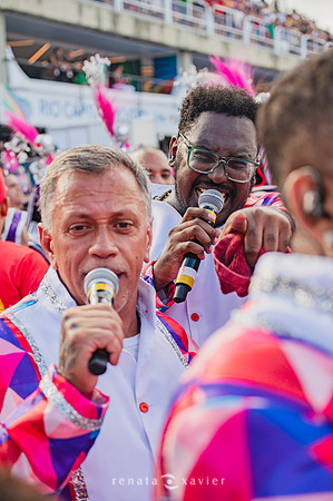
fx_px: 973
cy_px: 250
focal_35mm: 70
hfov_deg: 19.4
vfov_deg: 28.9
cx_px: 166
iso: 400
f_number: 5.6
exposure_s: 1/1600
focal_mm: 70
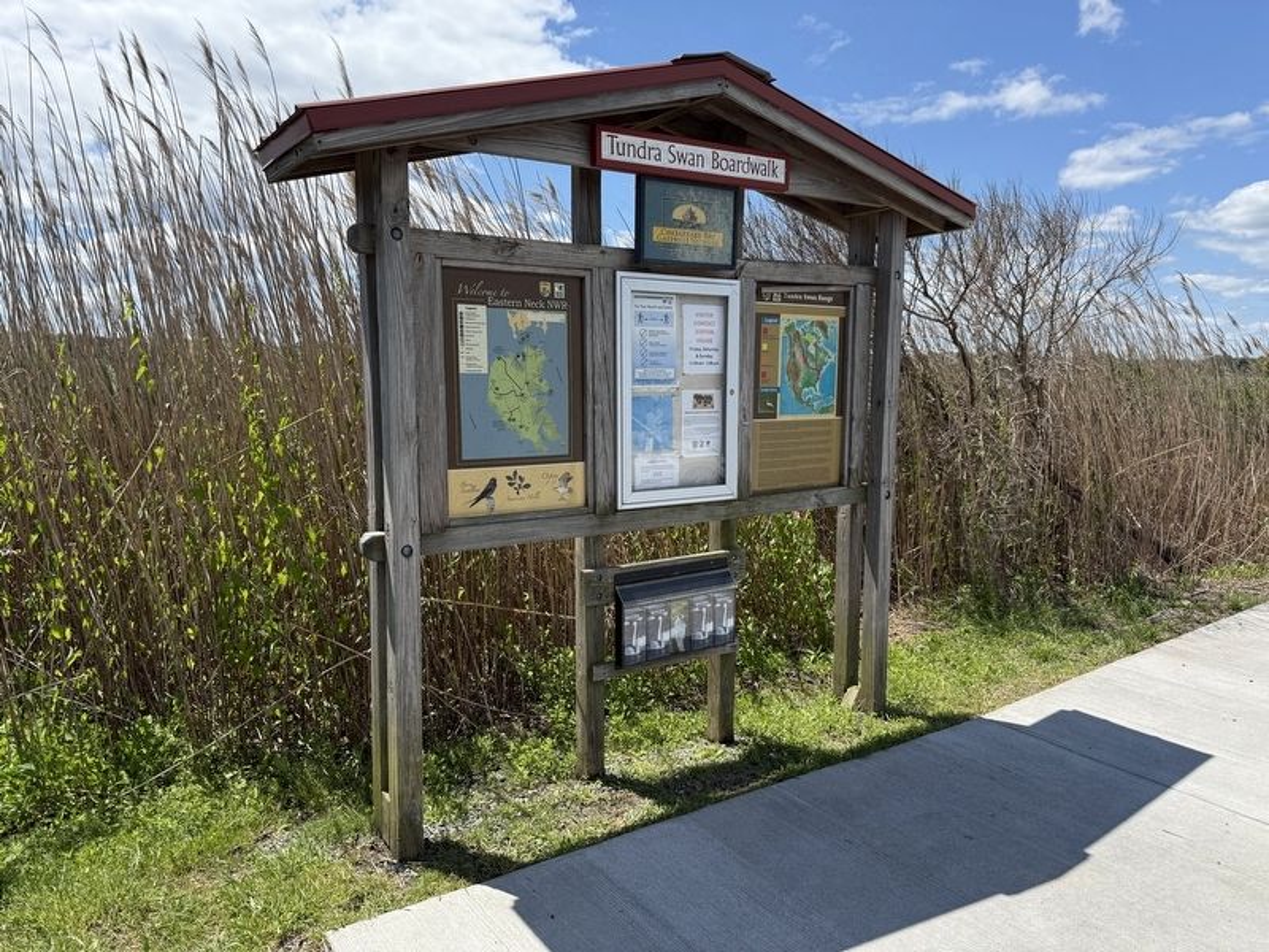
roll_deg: -0.1
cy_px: 476
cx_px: 634
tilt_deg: -6.0
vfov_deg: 56.8
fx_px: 880
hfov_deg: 71.6
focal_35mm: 24
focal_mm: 6.76
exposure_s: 1/4673
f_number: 1.78
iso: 100
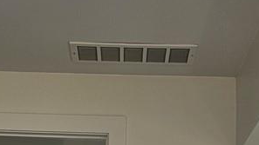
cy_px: 357
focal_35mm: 135
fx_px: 927
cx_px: 130
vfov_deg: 8.2
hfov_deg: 15.9
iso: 16
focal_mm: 6.3
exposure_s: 1/120
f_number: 1.7
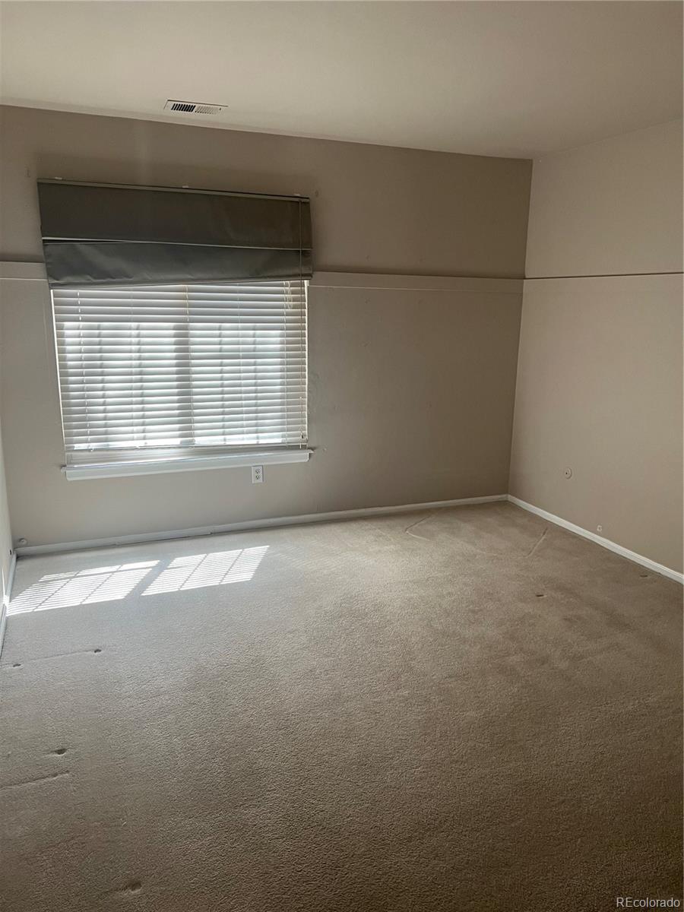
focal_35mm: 26
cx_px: 342
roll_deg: -1.5
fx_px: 685
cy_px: 456
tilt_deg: -13.1
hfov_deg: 53.1
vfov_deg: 67.3
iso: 80
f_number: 1.5
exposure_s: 1/60
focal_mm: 5.7
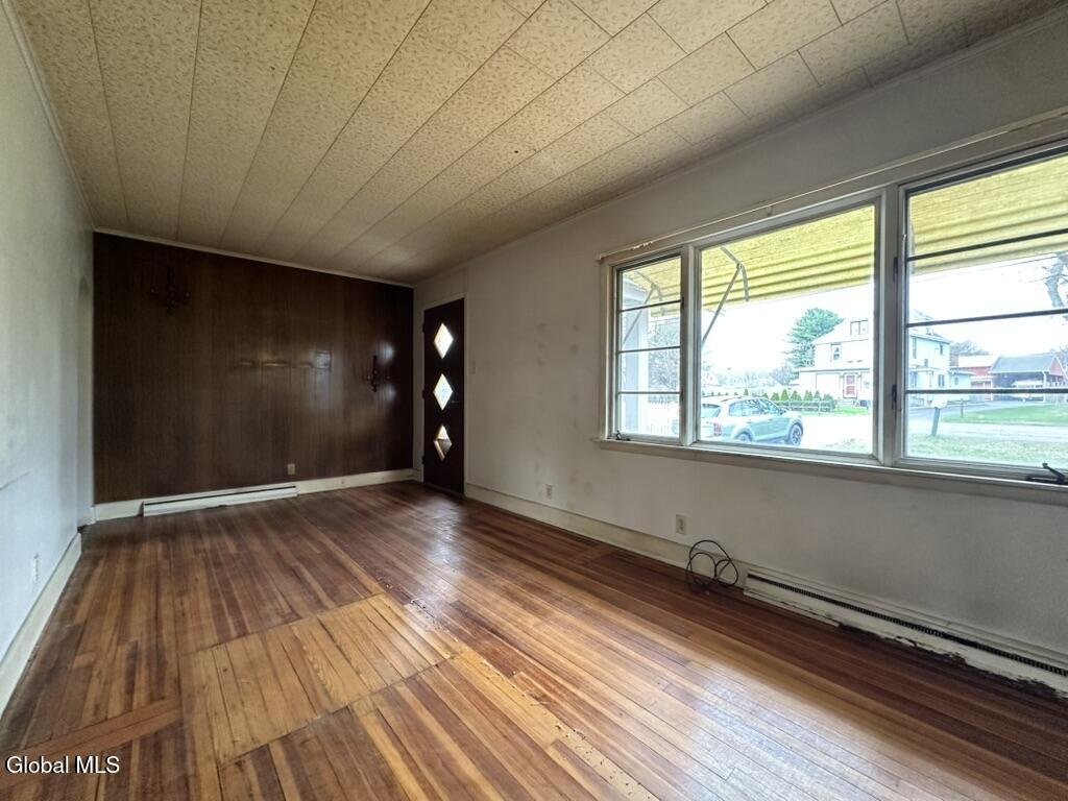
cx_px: 534
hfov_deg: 102.1
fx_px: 432
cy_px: 400
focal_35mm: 14
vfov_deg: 85.7
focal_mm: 2.22
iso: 320
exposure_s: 1/60
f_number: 2.2
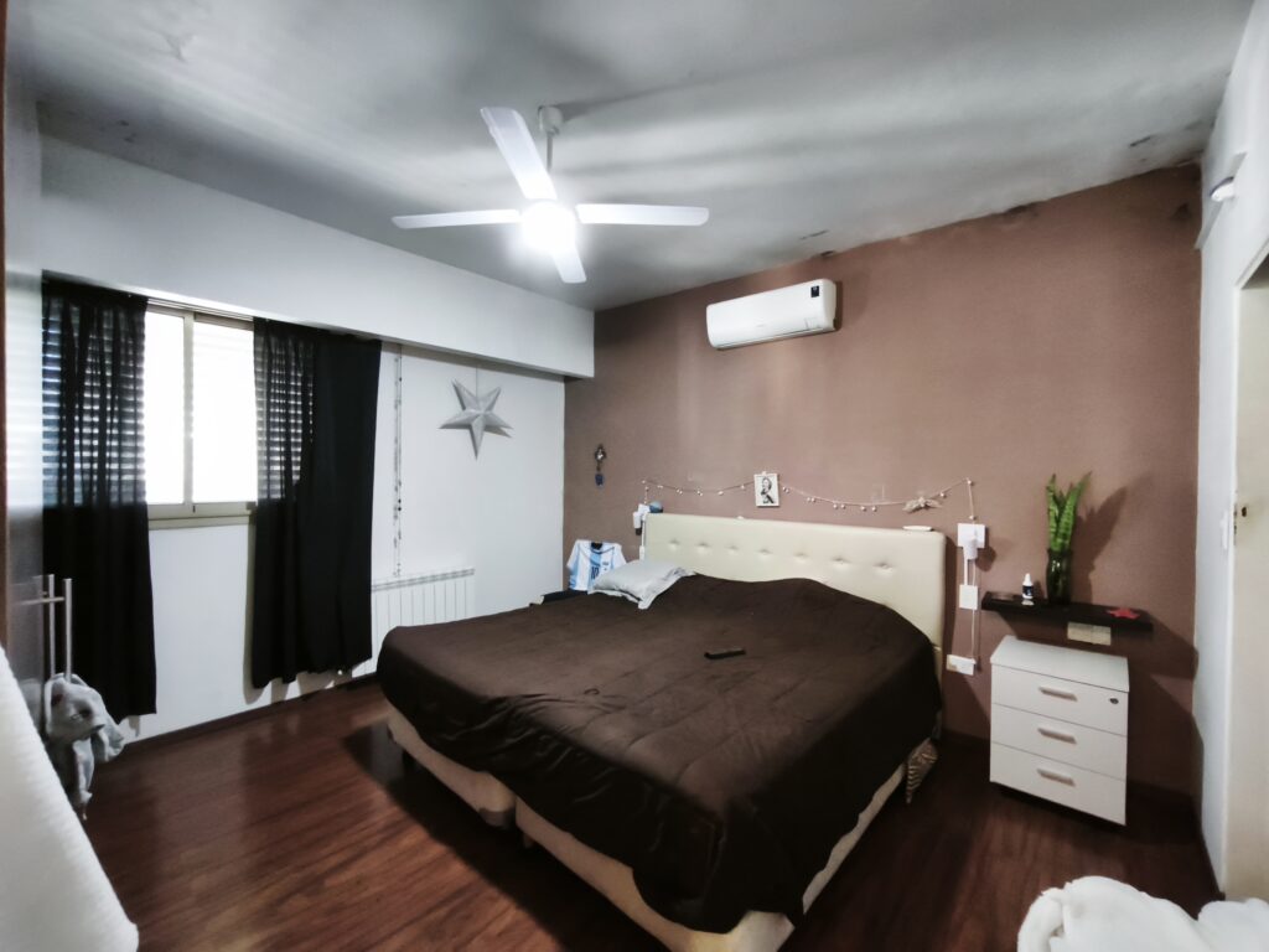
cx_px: 634
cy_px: 476
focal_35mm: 15
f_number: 2.2
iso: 1000
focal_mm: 1.91
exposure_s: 1/25
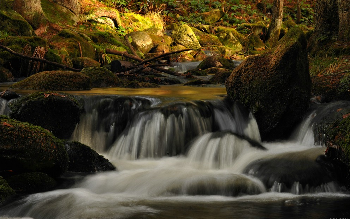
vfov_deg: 11.6
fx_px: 1078
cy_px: 106
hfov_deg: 18.4
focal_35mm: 113
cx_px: 176
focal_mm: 110
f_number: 22
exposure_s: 1/2
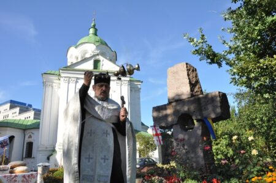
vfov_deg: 47.8
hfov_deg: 67.4
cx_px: 138
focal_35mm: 27
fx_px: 207
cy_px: 92
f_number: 13
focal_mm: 18
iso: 800
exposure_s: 1/640
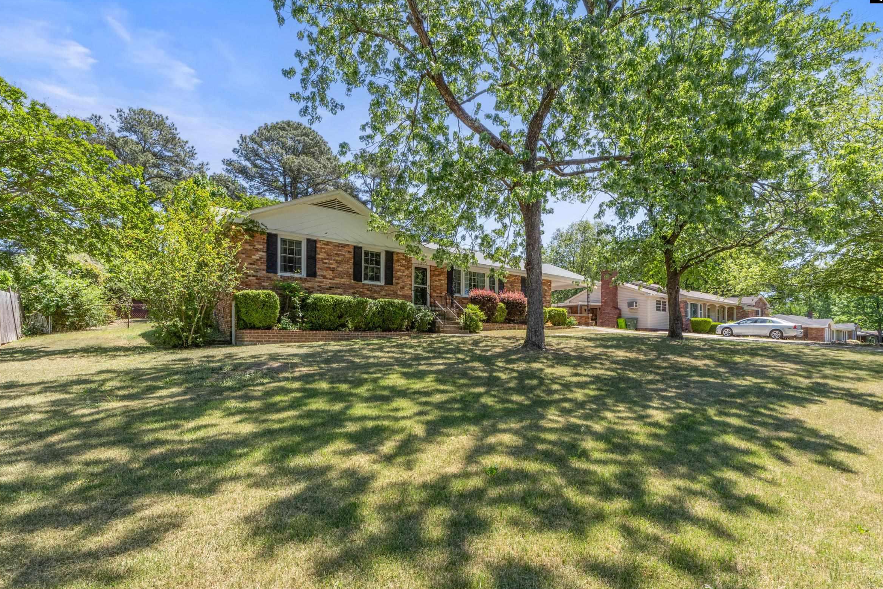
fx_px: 392
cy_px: 298
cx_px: 435
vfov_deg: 73.7
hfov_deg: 96.7
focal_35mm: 16
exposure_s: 1/250
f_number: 8
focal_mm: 10
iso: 250
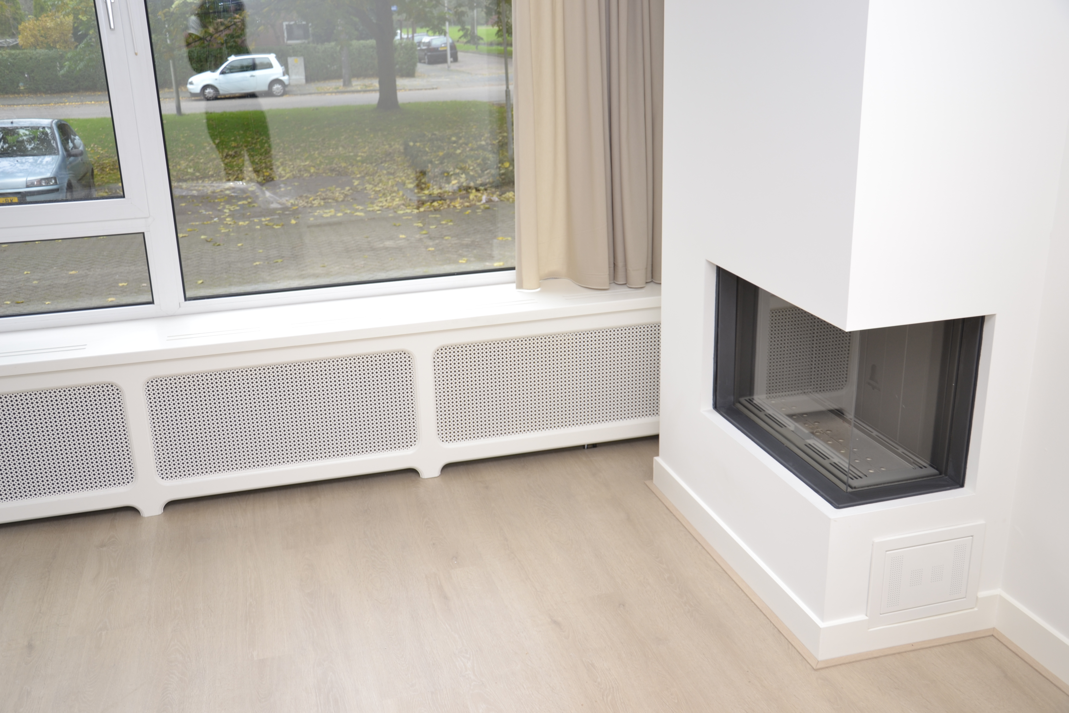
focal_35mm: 36
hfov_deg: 53.1
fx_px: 1069
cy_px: 356
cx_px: 534
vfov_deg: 36.9
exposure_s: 1/30
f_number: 4
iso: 125
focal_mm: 24
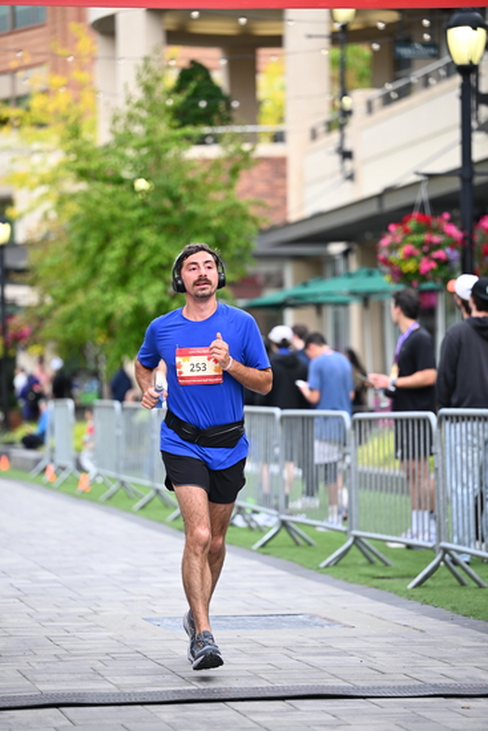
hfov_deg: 10.6
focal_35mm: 130
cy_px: 366
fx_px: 2641
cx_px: 244
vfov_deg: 15.8
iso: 640
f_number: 2.8
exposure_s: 1/1250
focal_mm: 130
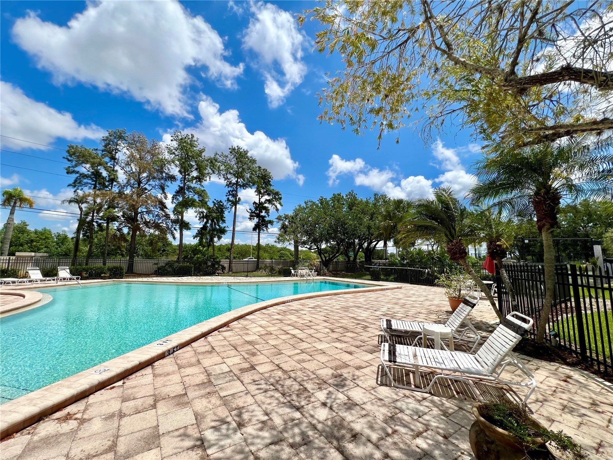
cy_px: 230
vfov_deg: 89.9
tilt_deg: +5.4
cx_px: 306
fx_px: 230
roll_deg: -0.6
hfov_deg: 106.2
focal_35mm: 13
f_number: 1.8
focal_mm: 1.57
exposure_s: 1/2950
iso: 32
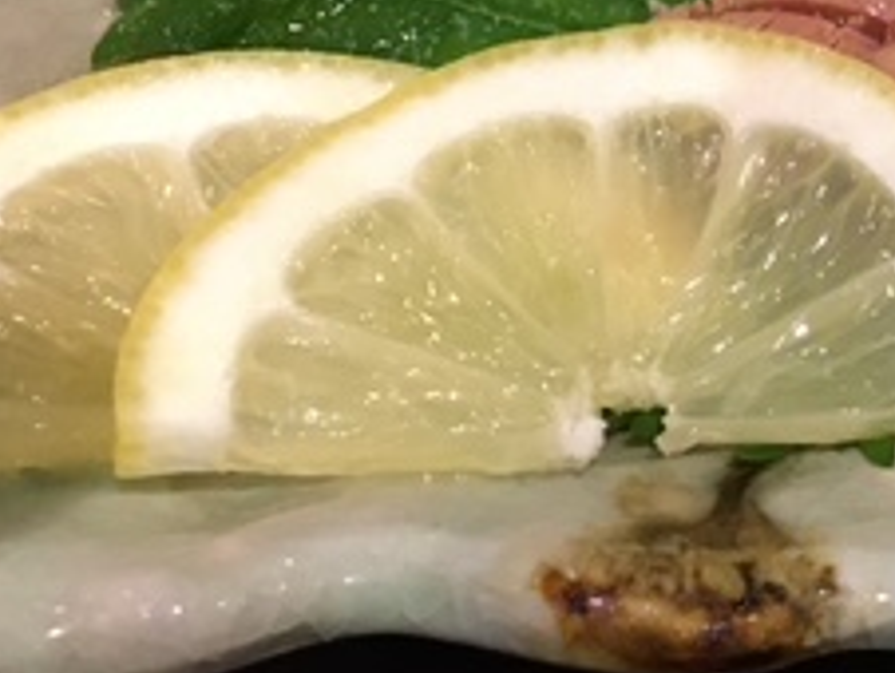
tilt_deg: -51.3
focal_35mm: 82
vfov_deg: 17.9
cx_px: 974
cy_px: 143
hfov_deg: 22.5
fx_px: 2122
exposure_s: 1/15
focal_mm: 4.15
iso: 200
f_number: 2.2
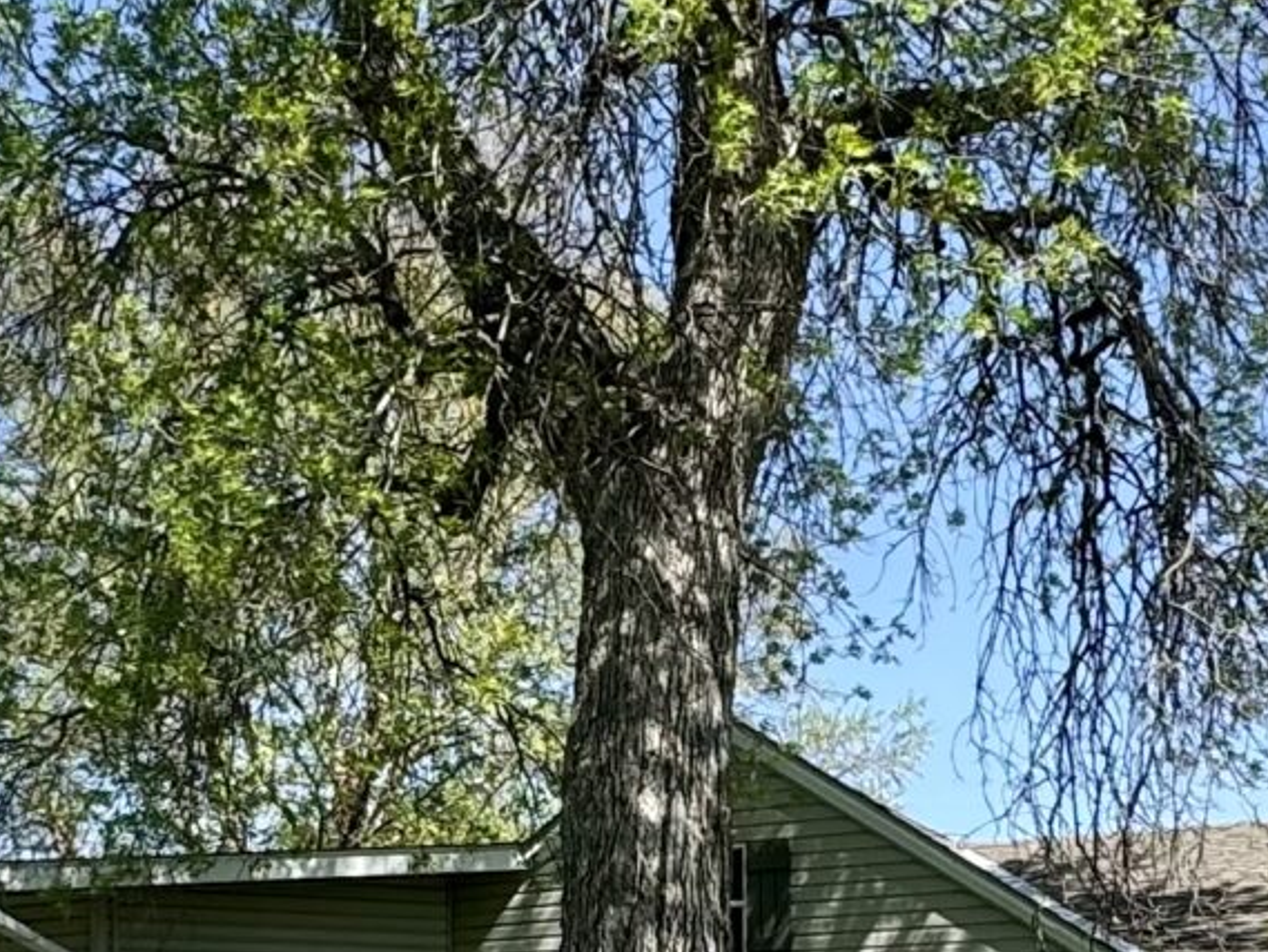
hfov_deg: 30.5
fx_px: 2308
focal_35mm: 63
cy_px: 1168
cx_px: 432
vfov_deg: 21.5
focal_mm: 2.22
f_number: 2.2
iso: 50
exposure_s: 1/1110
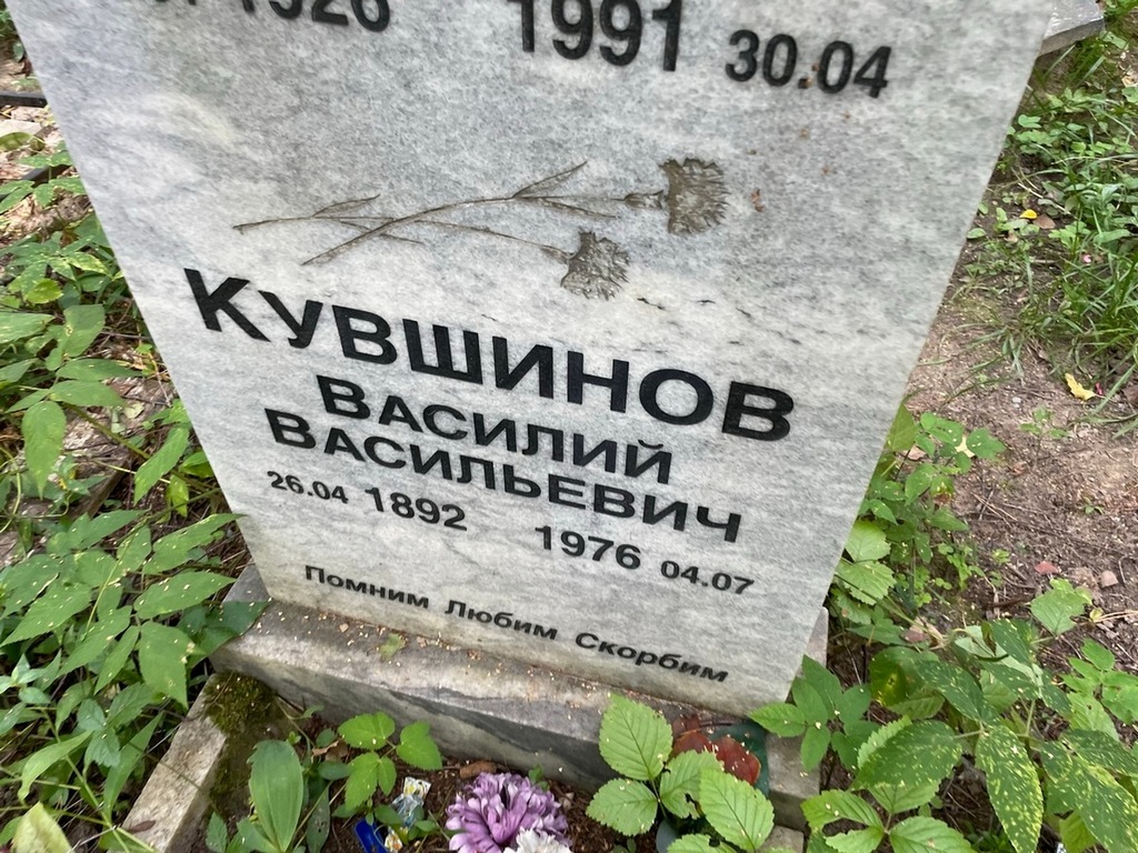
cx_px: 569
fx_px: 855
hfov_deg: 67.3
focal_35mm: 26
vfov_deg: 53.1
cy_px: 426
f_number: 1.6
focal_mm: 4.2
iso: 100
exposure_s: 1/121
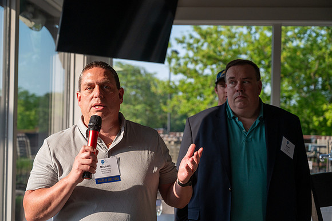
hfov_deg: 34.5
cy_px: 110
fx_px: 535
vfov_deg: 23.4
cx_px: 166
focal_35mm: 58
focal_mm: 58
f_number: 4.5
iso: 640
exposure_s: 1/2000
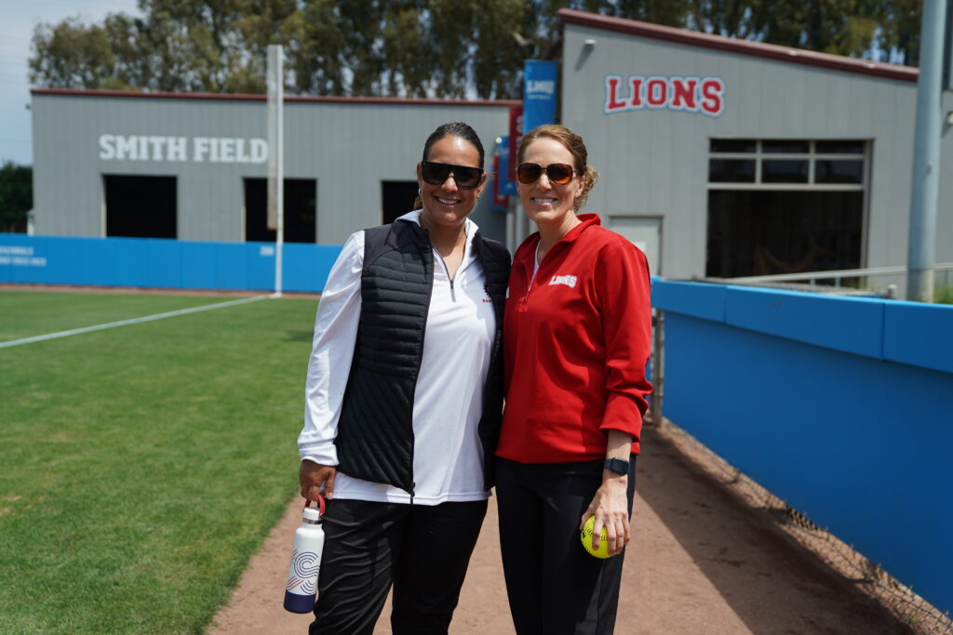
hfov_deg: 48.5
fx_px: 1059
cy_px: 318
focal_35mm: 40
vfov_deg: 33.4
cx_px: 476
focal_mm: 40
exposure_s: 1/5000
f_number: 2.8
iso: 160
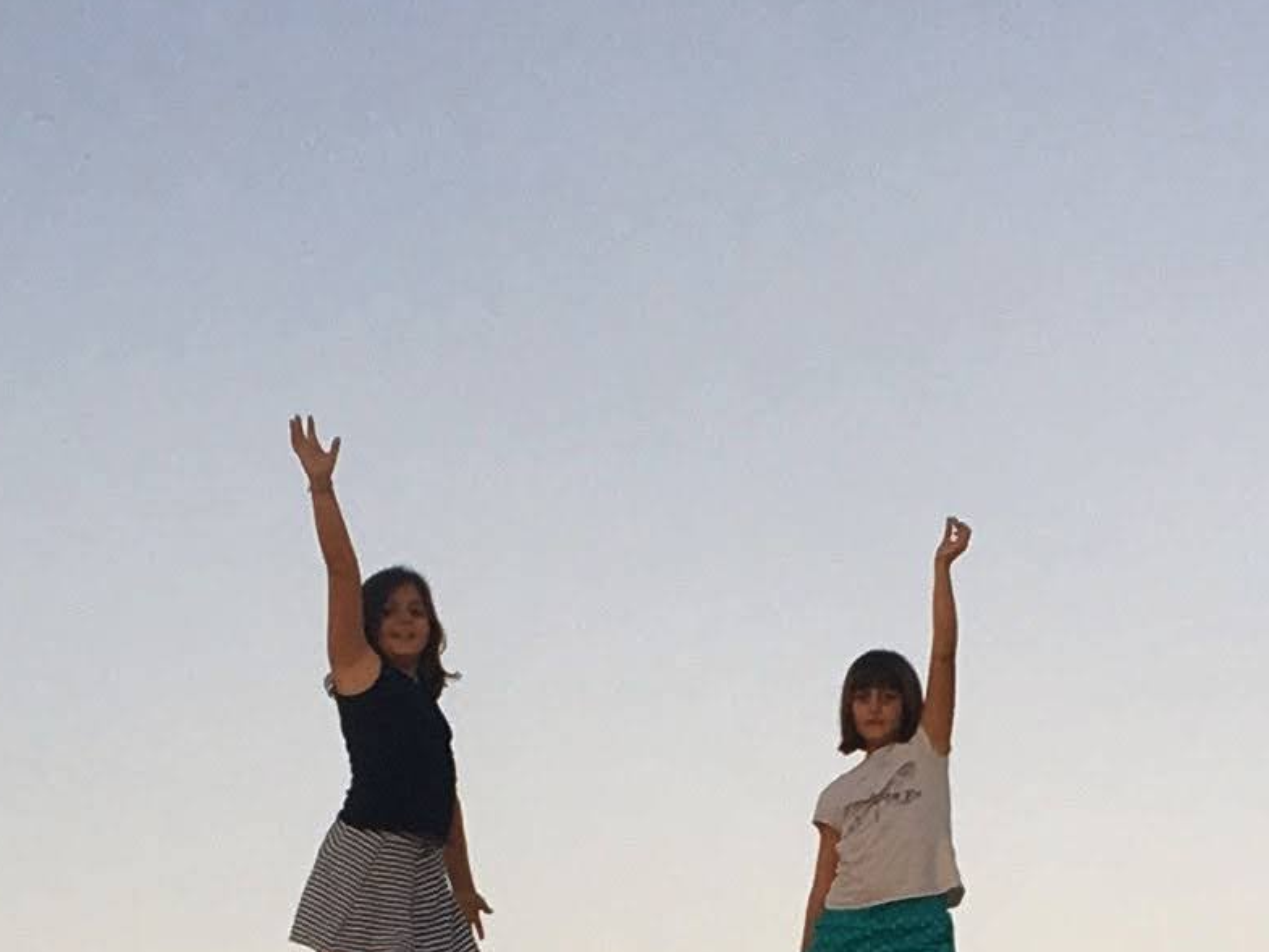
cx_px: 857
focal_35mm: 149
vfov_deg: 9.6
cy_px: 1547
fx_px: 5463
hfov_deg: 13.2
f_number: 2.2
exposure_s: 1/120
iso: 32
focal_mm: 4.15
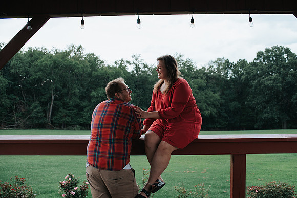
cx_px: 159
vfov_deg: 35.4
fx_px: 310
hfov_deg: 51.1
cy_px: 92
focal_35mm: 38
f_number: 2.8
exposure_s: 1/250
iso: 200
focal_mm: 35
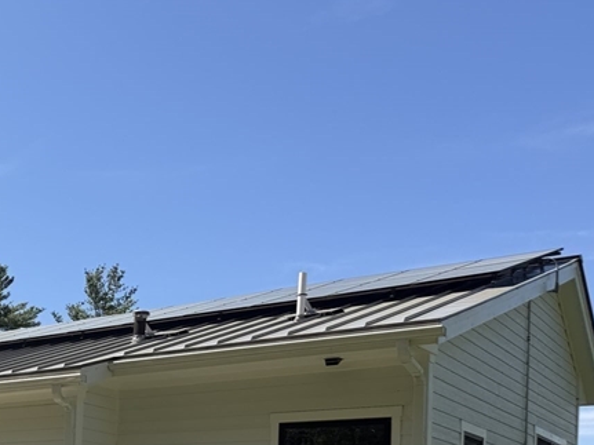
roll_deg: -2.4
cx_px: -59
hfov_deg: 30.3
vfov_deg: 23.9
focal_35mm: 57
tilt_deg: +1.4
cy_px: 499
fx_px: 978
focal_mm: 6.76
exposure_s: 1/3759
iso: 80
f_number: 1.78
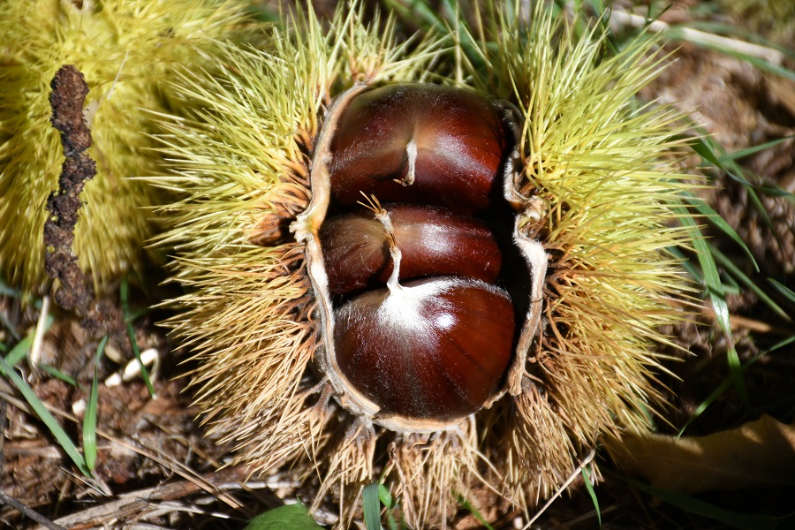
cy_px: 265
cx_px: 398
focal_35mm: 210
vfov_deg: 6.5
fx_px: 4637
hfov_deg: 9.8
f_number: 5.6
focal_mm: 140
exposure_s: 1/800
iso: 200
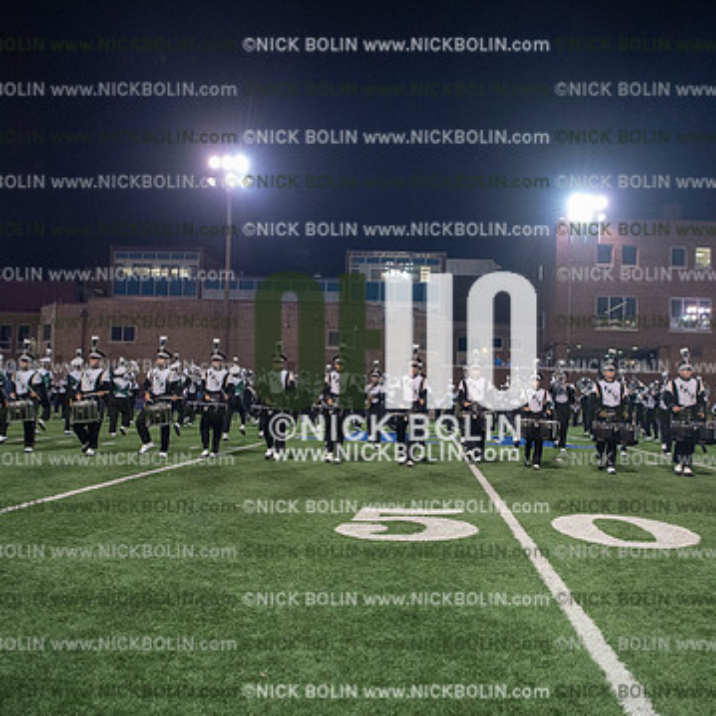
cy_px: 368
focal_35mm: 33
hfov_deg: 49.7
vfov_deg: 49.7
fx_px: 772
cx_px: 395
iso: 3200
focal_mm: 24
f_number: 3.2
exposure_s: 1/500
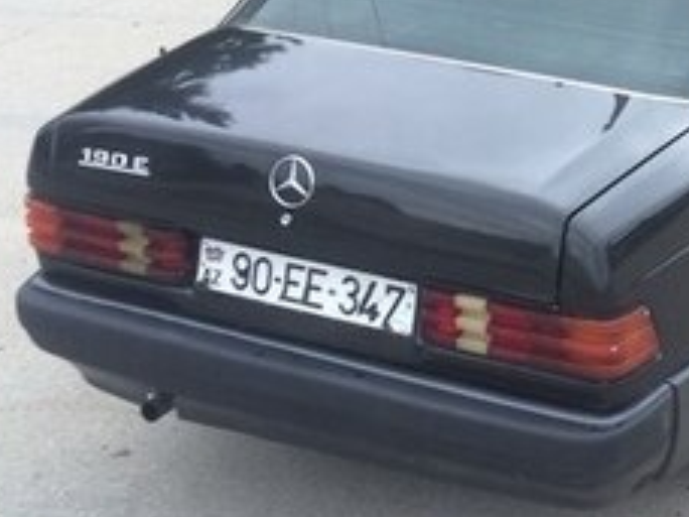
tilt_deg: -14.9
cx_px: 710
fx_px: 1672
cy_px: -50
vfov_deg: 17.0
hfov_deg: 22.3
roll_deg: +0.5
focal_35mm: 84
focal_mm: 4.15
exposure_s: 1/151
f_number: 2.2
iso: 32
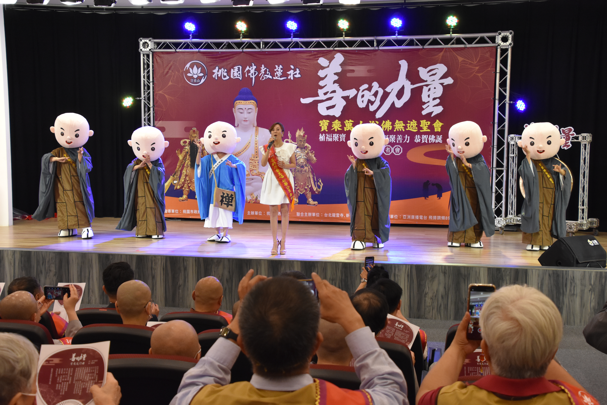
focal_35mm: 45
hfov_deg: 43.6
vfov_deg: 29.9
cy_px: 202
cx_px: 304
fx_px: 759
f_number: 5.6
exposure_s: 1/125
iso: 1600
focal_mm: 30
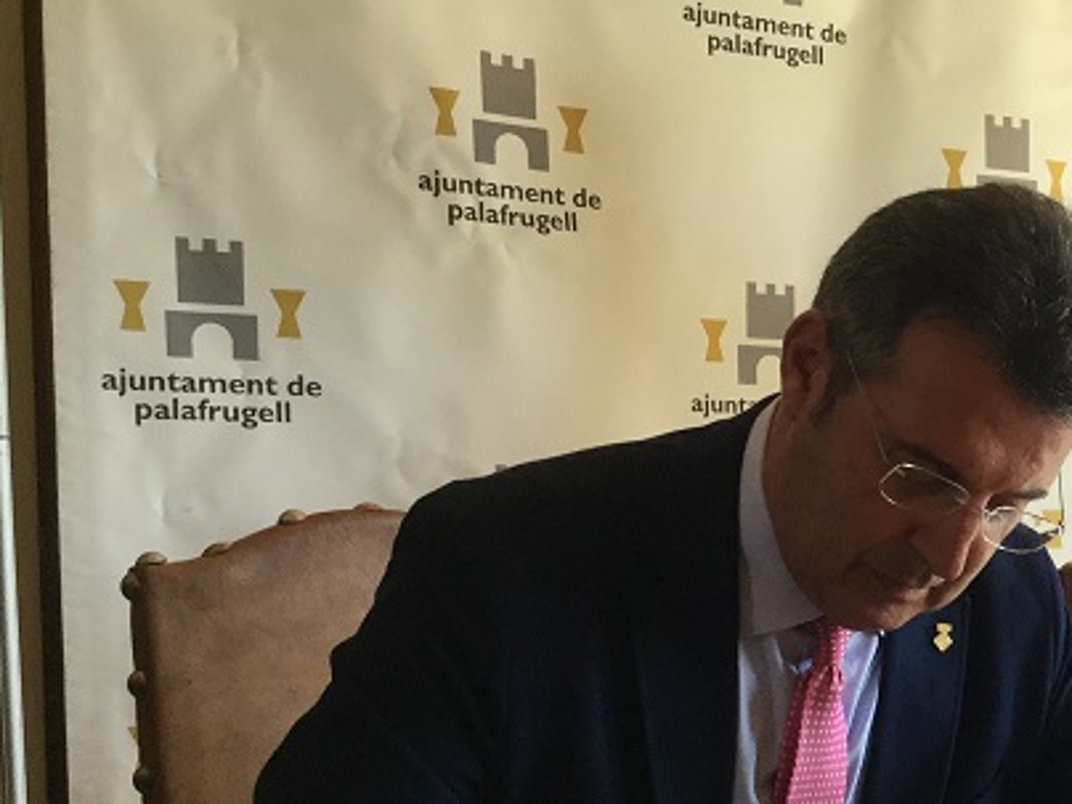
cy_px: 678
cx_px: 1043
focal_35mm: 69
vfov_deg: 21.0
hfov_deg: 26.8
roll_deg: -1.6
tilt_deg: -6.6
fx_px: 2137
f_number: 2.4
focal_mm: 3.3
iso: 32
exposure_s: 1/33
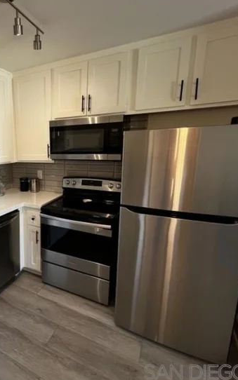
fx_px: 197
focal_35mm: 19
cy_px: 190
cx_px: 39
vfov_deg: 88.0
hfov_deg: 56.5
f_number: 1.8
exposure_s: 1/60
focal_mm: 1.57
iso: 160
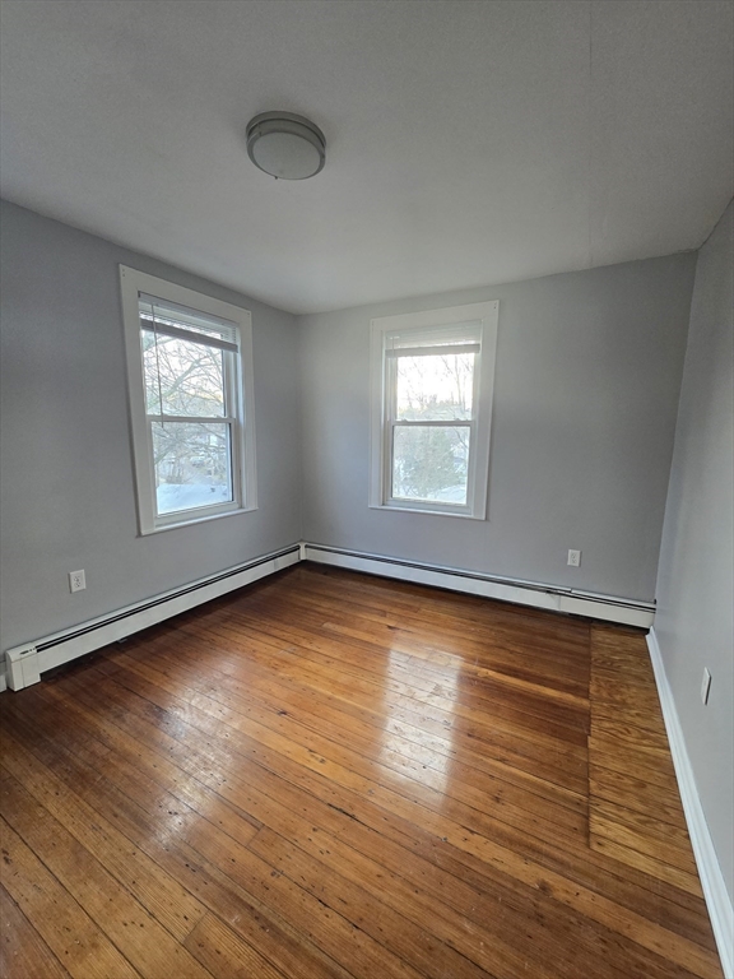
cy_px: 490
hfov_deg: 89.9
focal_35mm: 13
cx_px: 367
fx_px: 368
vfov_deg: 106.2
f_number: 2.2
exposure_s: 1/60
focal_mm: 2.2
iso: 160
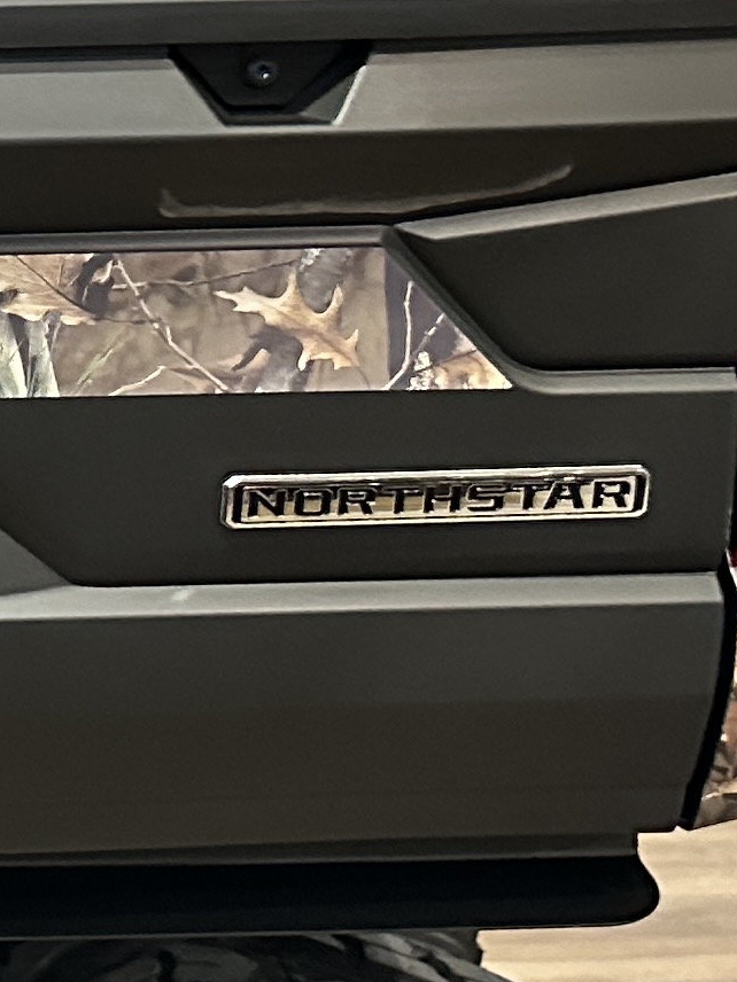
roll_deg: -0.1
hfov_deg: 11.4
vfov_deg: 17.4
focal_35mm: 113
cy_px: 435
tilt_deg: -10.8
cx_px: -876
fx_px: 3208
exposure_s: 1/40
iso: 640
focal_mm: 6.86
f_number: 1.78
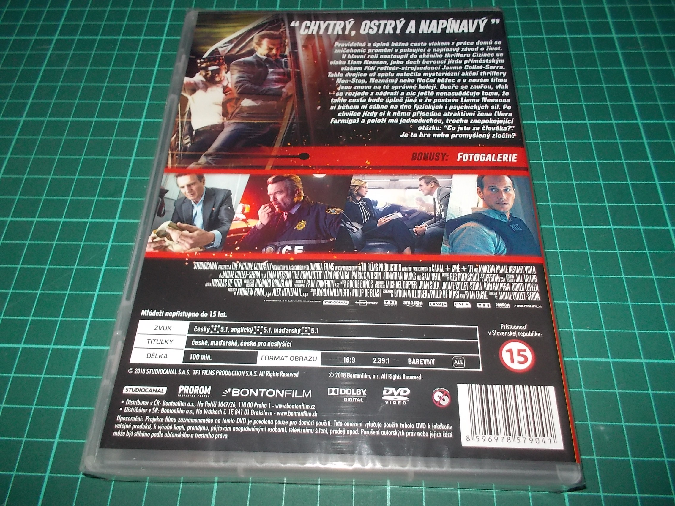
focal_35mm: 29
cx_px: 338
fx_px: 565
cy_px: 253
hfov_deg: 61.7
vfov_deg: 48.2
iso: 200
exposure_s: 1/30
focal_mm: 4.1
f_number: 3.3
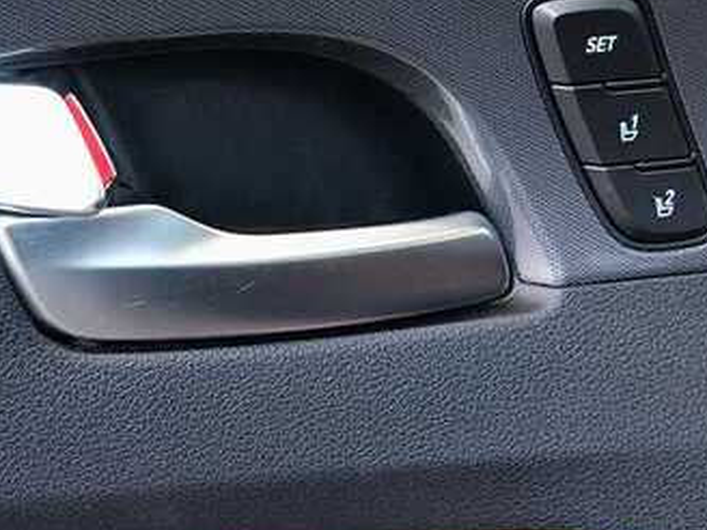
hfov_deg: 20.0
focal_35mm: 96
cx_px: 52
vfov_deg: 15.2
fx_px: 1961
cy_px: 520
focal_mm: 6.92
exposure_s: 1/50
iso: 320
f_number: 1.9
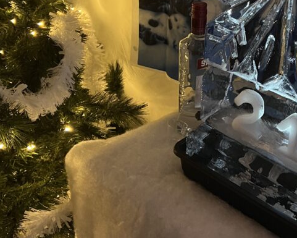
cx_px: 214
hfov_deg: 34.2
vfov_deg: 27.1
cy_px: 20
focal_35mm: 54
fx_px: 475
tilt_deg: -19.7
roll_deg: -2.8
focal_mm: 5.7
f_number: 1.5
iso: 640
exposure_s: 1/36
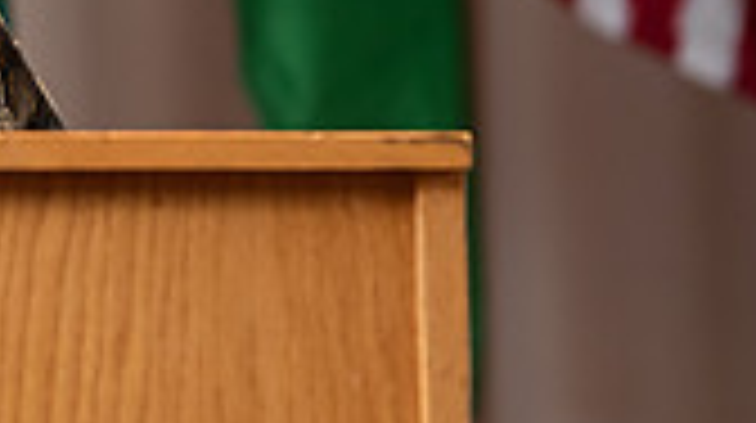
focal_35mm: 526
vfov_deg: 2.3
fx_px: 10531
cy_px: -128
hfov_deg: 4.1
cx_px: -194
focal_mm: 145
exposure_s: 1/200
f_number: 3.5
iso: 1600
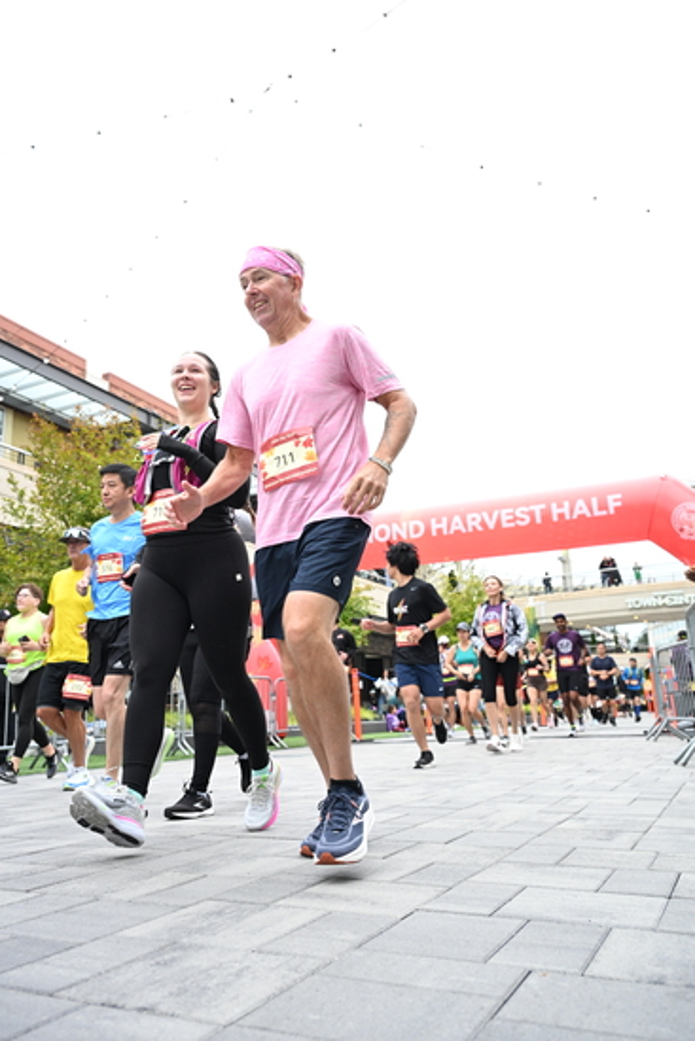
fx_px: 810
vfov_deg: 65.5
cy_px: 520
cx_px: 348
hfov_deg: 46.4
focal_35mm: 28
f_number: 4
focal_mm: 28
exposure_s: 1/640
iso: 2000
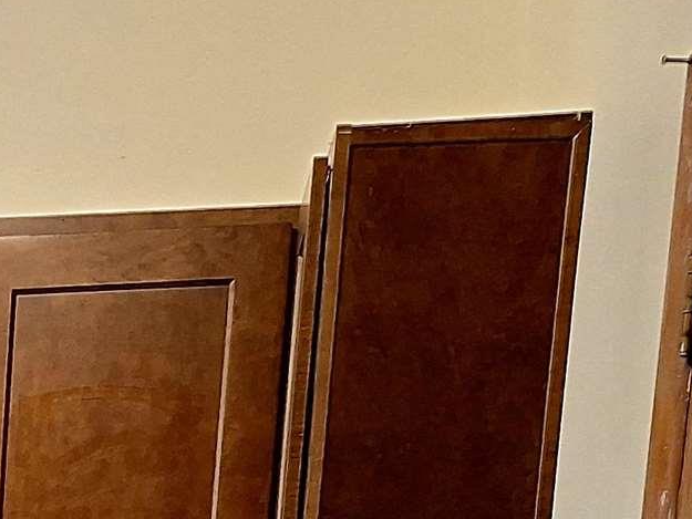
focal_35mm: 113
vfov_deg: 11.1
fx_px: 2259
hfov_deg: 15.1
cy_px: 1227
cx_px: -556
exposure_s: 1/40
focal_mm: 5.54
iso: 80
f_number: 1.8
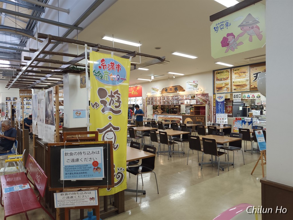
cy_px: 110
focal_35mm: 23
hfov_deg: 73.9
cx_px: 146
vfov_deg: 58.9
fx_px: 195
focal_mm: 6.07
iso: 500
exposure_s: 1/88.5
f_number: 1.7
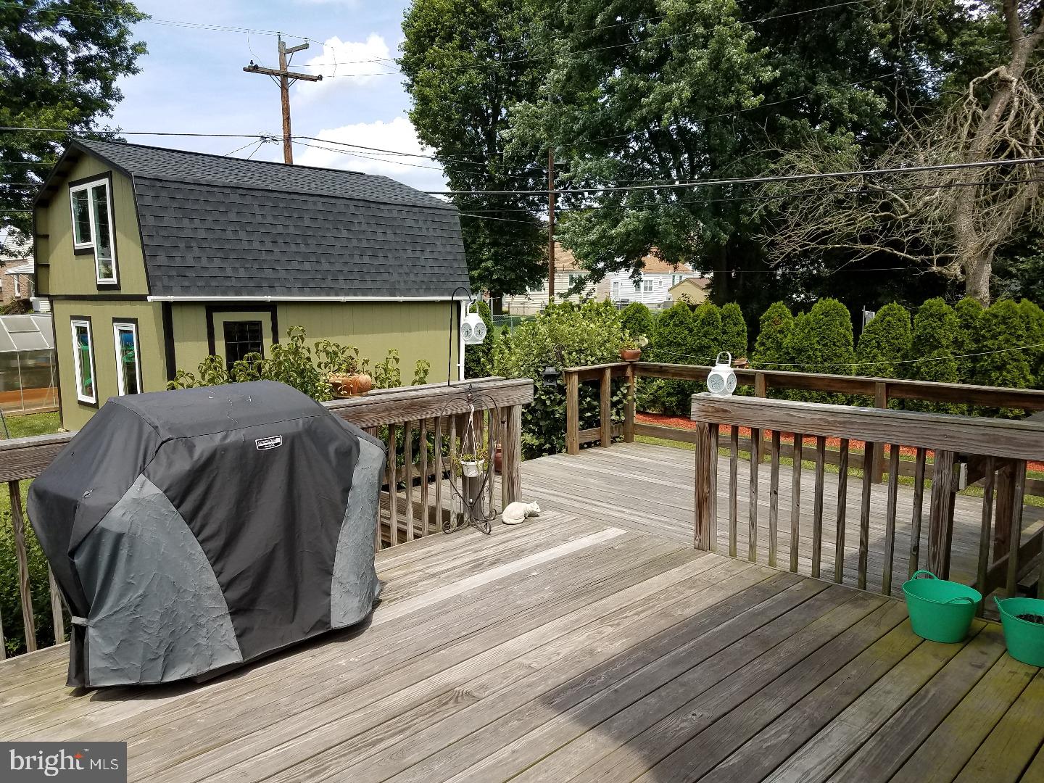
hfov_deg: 67.3
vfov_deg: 53.1
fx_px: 784
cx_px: 522
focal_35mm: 26
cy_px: 392
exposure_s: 1/1368
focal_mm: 4.2
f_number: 1.7
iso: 40
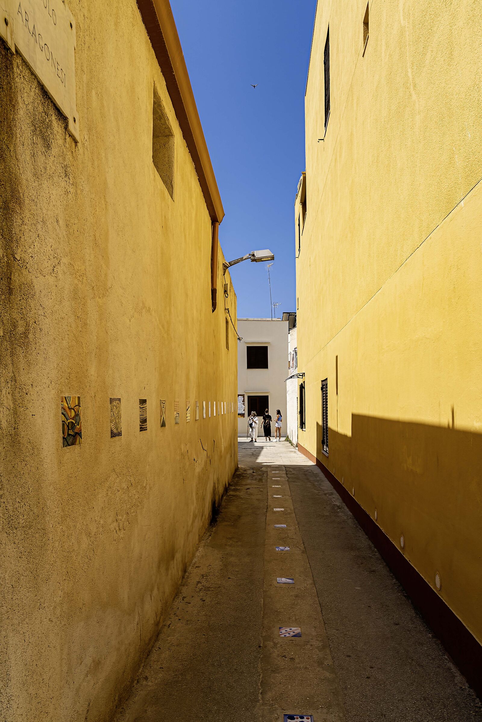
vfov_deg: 73.7
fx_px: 482
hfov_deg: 53.1
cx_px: 241
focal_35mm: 24
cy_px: 361
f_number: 10
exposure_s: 1/200
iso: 100
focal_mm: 24
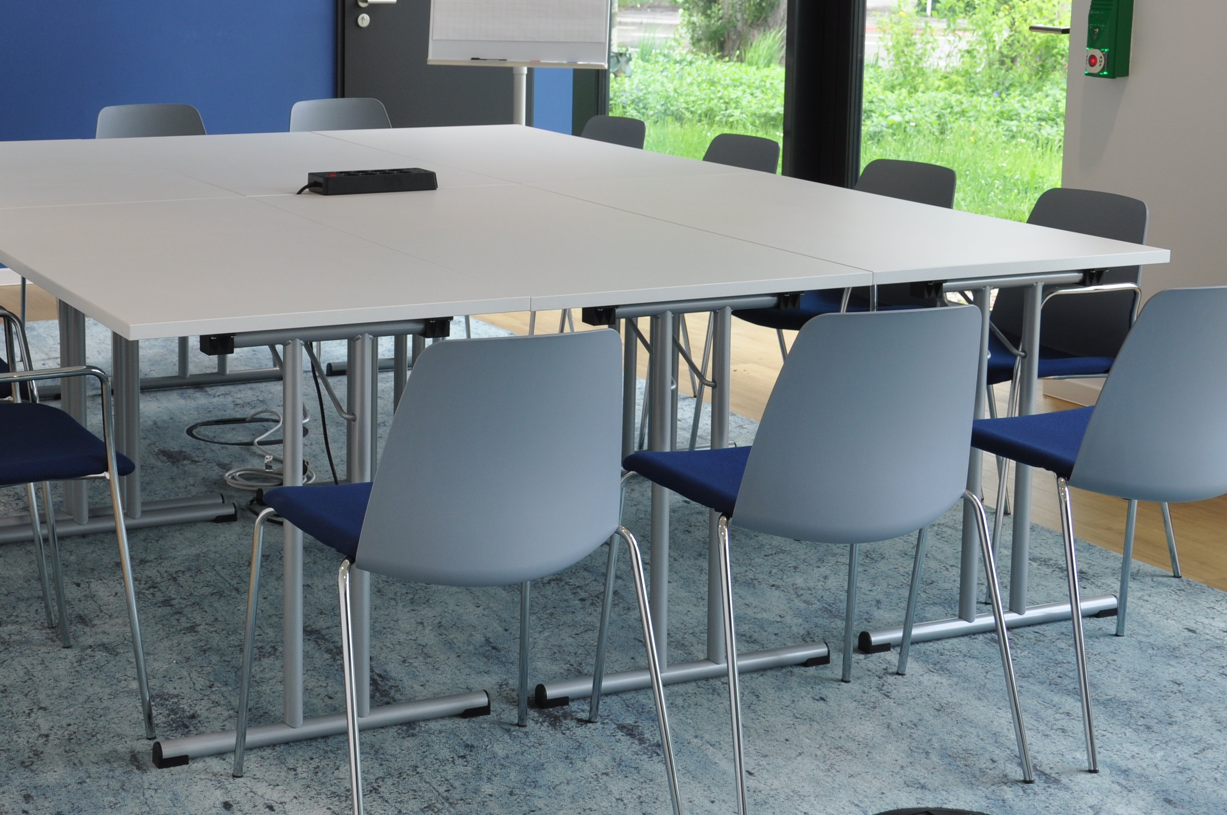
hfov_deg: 33.2
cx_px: 444
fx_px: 2042
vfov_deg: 22.4
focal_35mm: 60
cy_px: 242
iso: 200
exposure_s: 1/40
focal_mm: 26
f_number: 6.3
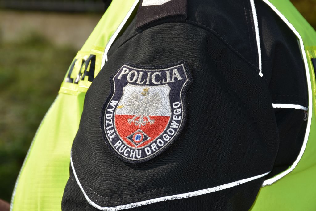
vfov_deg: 8.7
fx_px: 1383
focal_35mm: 158
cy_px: 106
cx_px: 158
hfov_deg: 13.0
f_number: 10
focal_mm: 105
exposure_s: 1/250
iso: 100
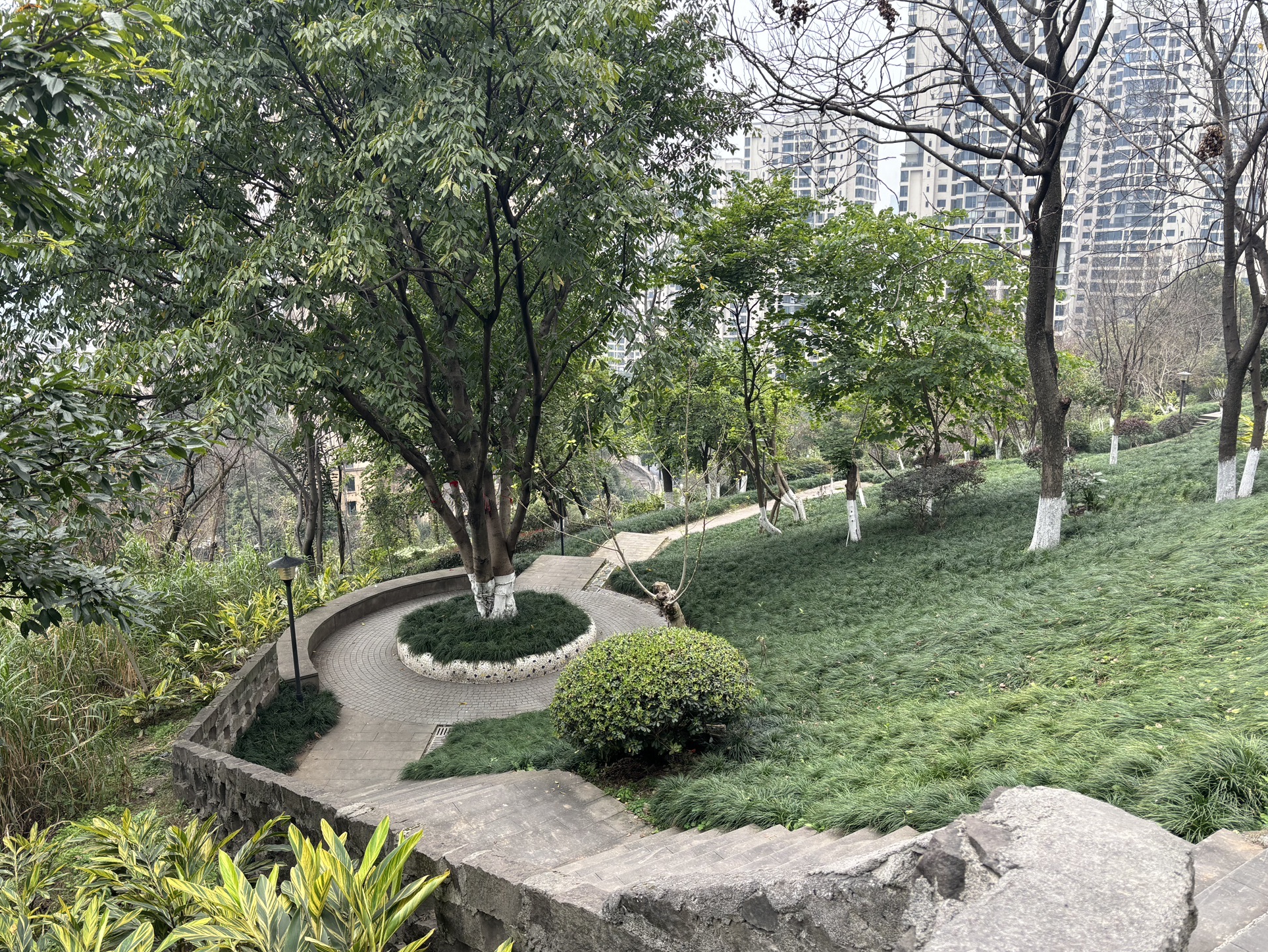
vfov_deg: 51.4
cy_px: 467
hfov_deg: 65.3
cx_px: 634
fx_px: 989
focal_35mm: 27
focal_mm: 5.96
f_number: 1.6
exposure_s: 1/143
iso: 40
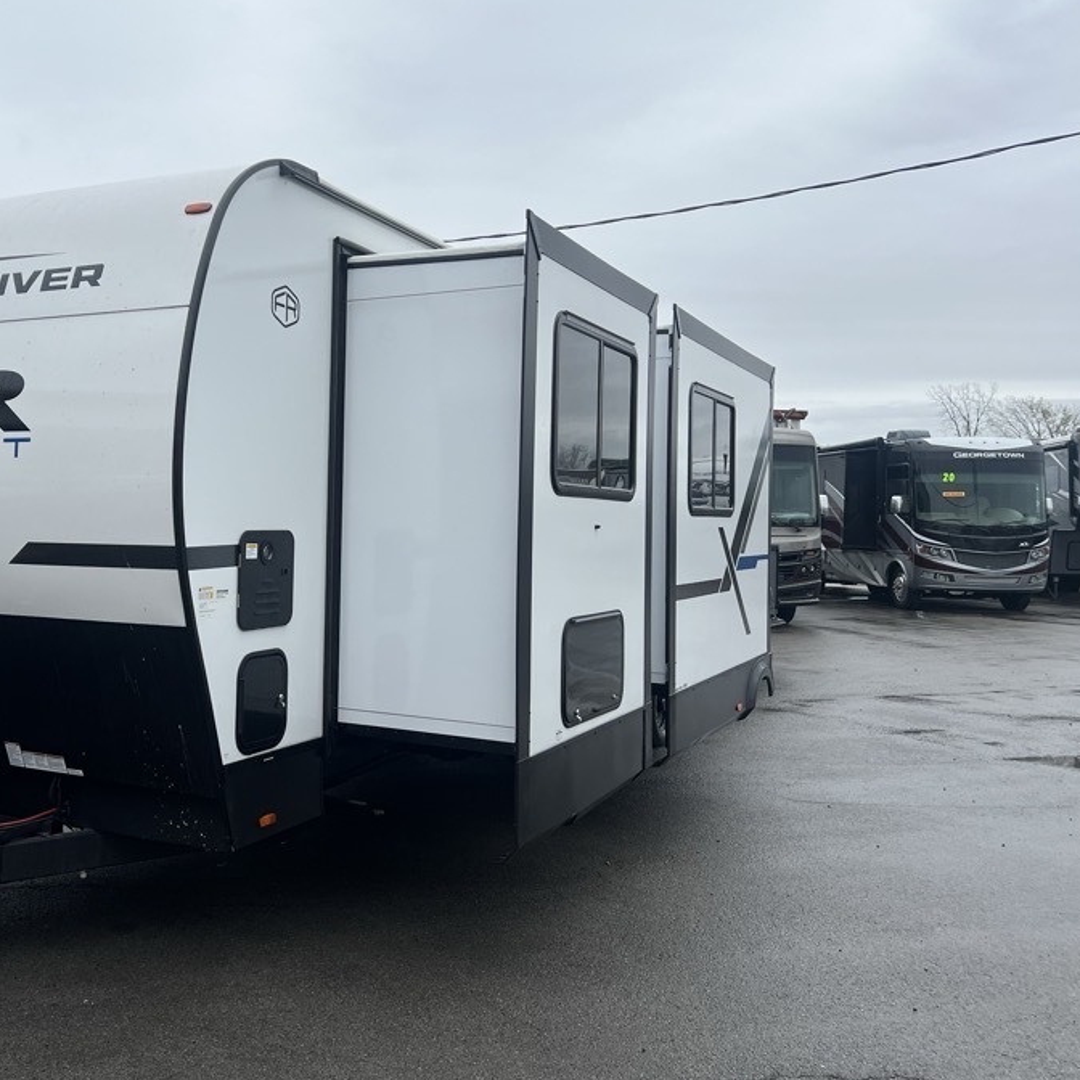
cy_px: 506
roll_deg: -0.1
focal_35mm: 35
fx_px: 1235
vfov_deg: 47.2
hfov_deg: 46.1
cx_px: 320
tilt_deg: +1.3
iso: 50
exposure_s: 1/2045
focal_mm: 5.7
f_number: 1.5
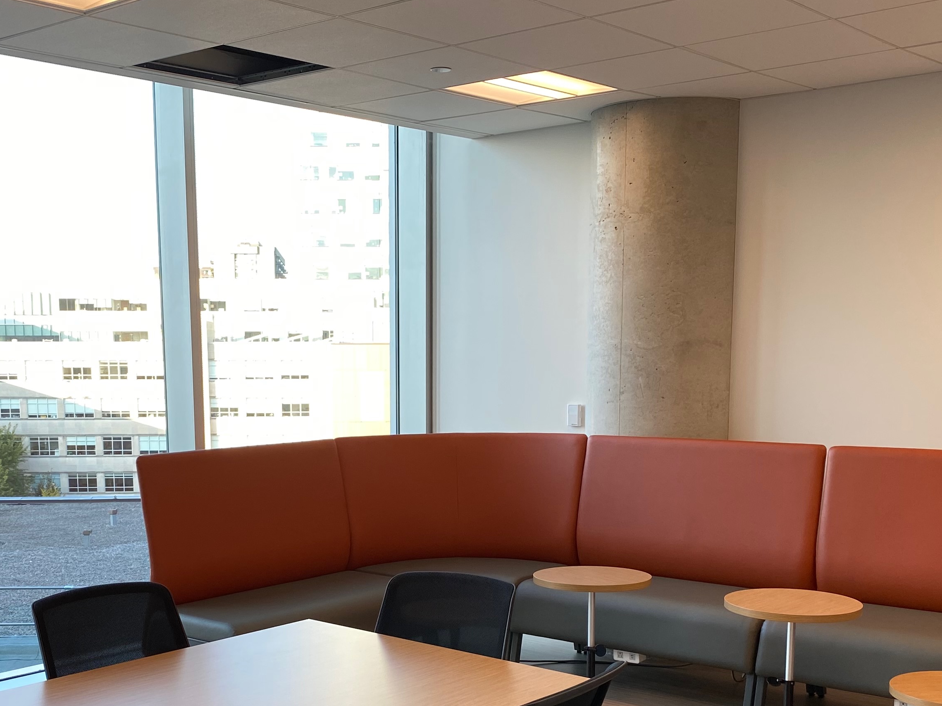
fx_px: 1252
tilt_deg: -7.4
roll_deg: +0.0
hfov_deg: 41.1
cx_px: 392
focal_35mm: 46
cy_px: 540
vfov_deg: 30.9
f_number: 1.8
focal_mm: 4.25
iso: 32
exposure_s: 1/120
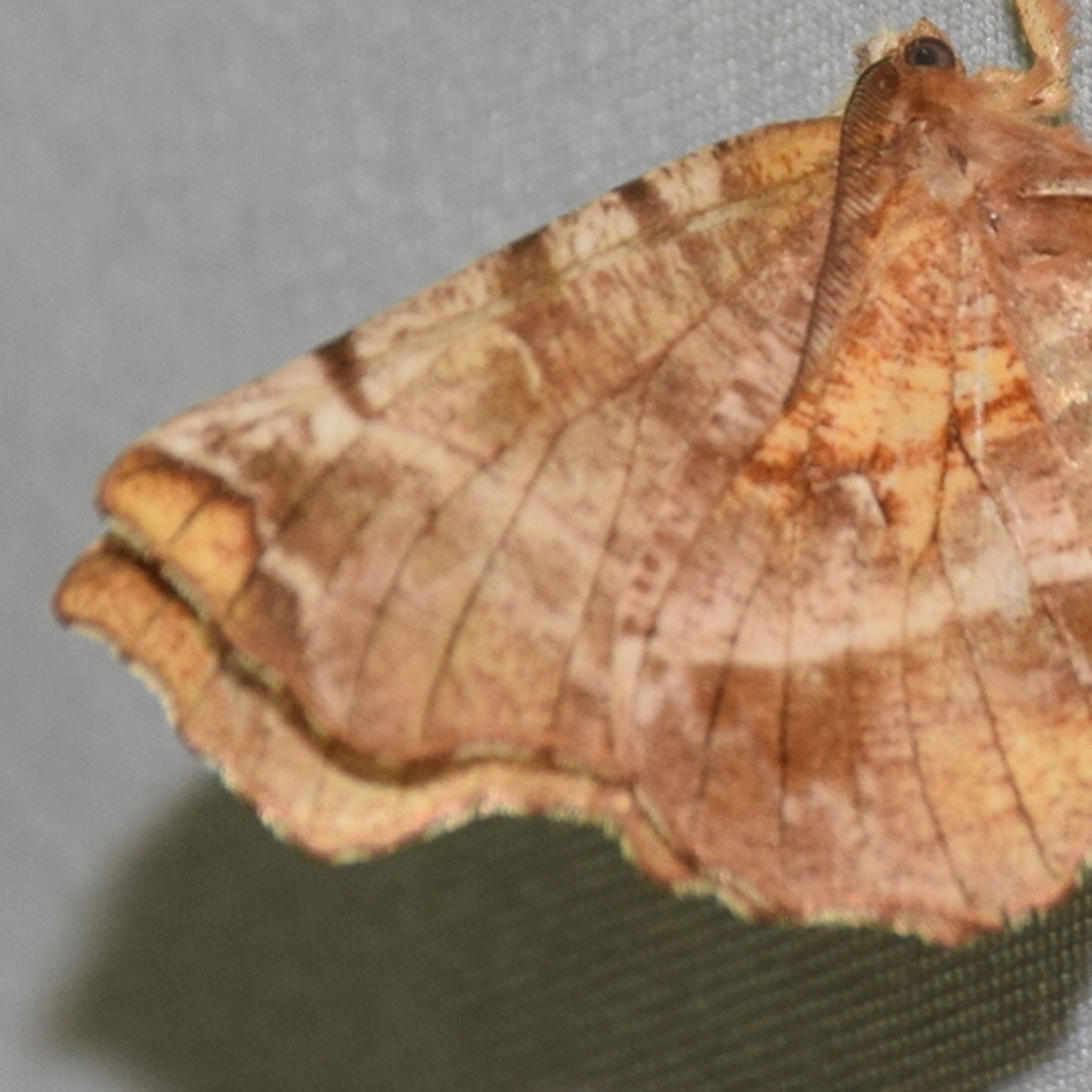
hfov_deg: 5.5
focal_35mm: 316
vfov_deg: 5.5
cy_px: 475
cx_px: 814
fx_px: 11278
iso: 400
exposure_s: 1/160
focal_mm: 140
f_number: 10
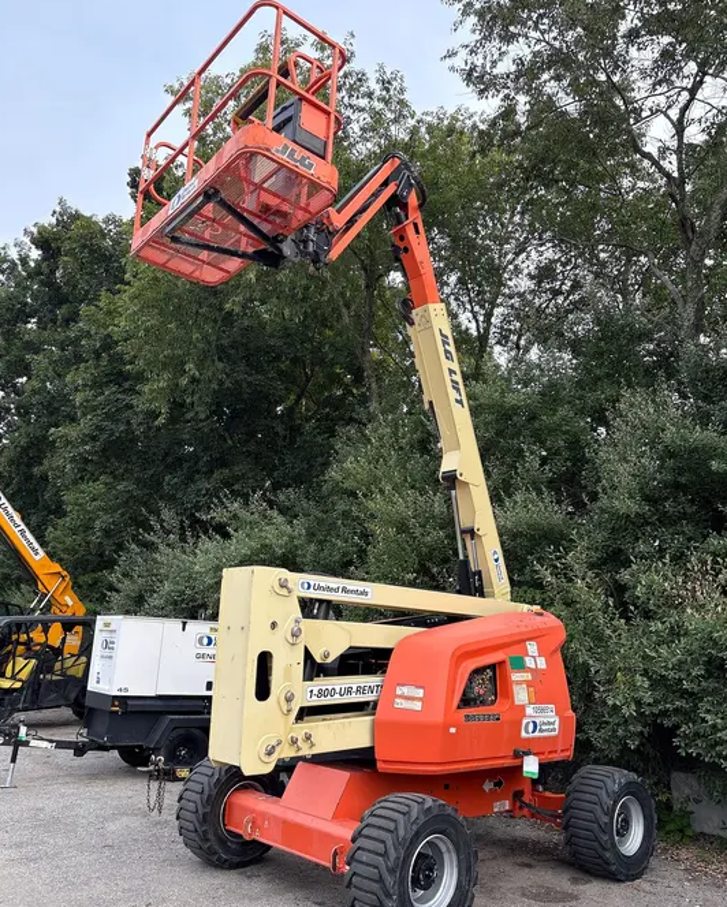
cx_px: 361
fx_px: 752
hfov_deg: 51.6
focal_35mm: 28
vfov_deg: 62.1
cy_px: 482
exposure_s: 1/515
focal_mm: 5.96
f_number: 1.6
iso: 64
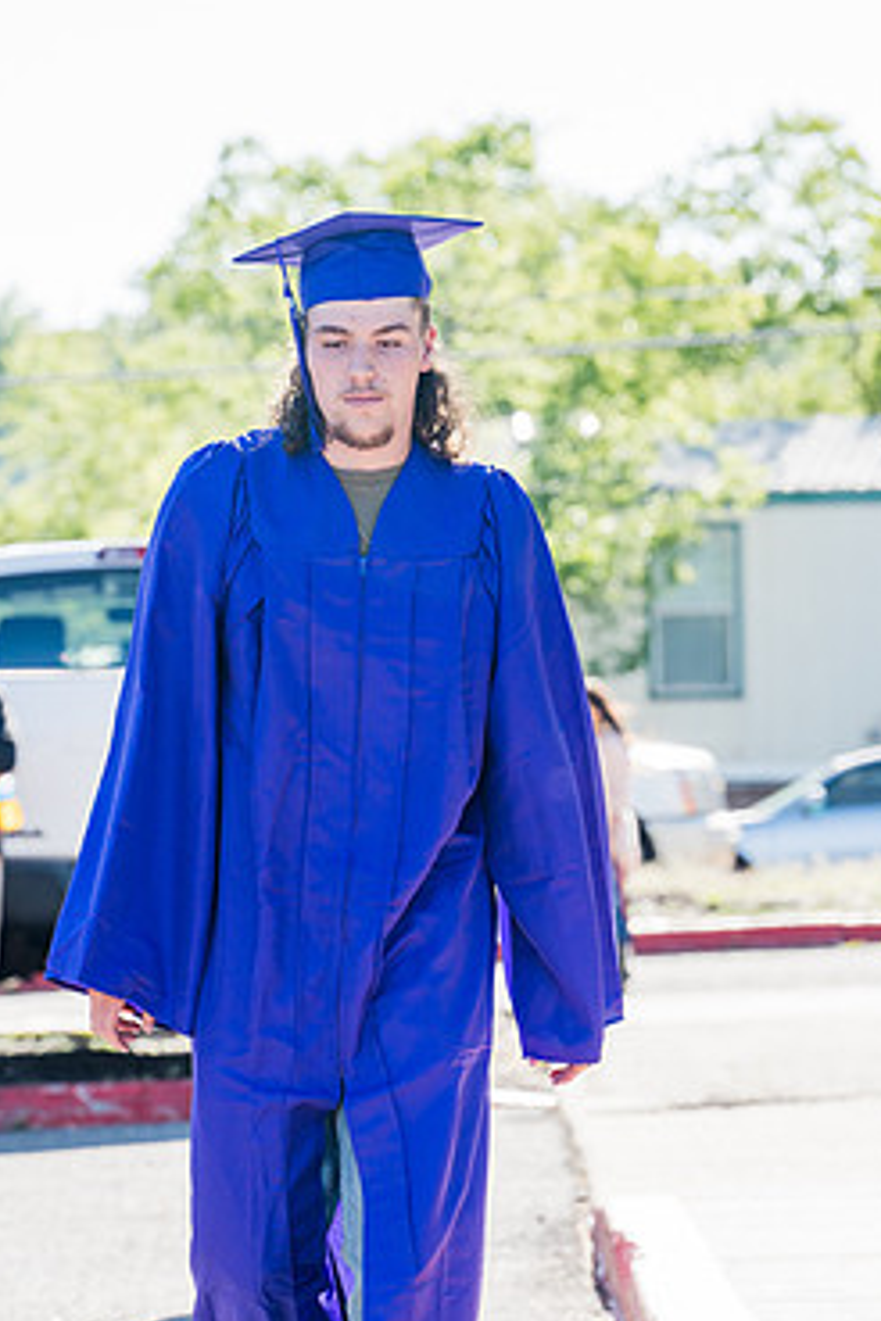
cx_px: 380
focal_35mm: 244
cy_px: 712
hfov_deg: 5.6
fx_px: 8956
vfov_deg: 8.4
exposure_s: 1/250
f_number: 8
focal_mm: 200
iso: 400
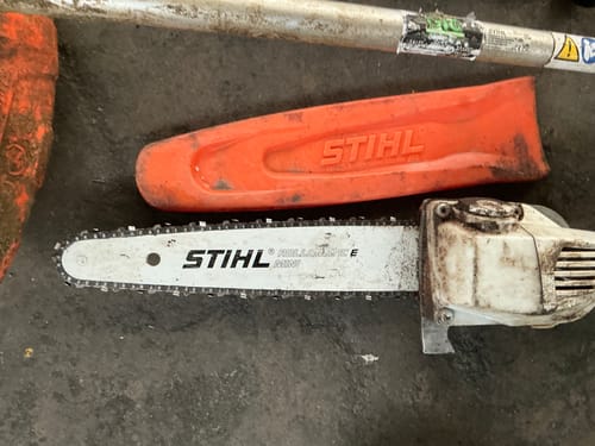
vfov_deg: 49.7
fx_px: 481
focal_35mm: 28
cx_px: 298
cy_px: 223
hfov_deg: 63.4
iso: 320
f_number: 1.8
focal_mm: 3
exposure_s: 1/54
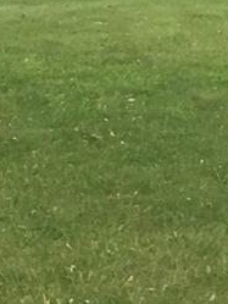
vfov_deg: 11.0
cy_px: 90
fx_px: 1571
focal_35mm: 179
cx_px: -37
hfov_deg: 8.2
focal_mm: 4.15
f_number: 2.2
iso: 80
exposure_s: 1/30
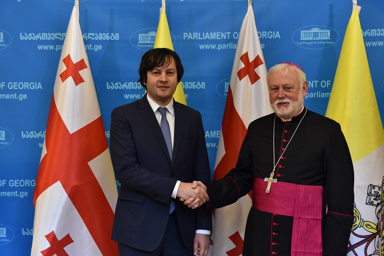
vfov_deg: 26.0
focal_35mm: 52
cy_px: 128
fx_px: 555
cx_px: 192
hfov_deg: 38.2
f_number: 4.5
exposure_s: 1/125
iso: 3200
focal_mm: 52
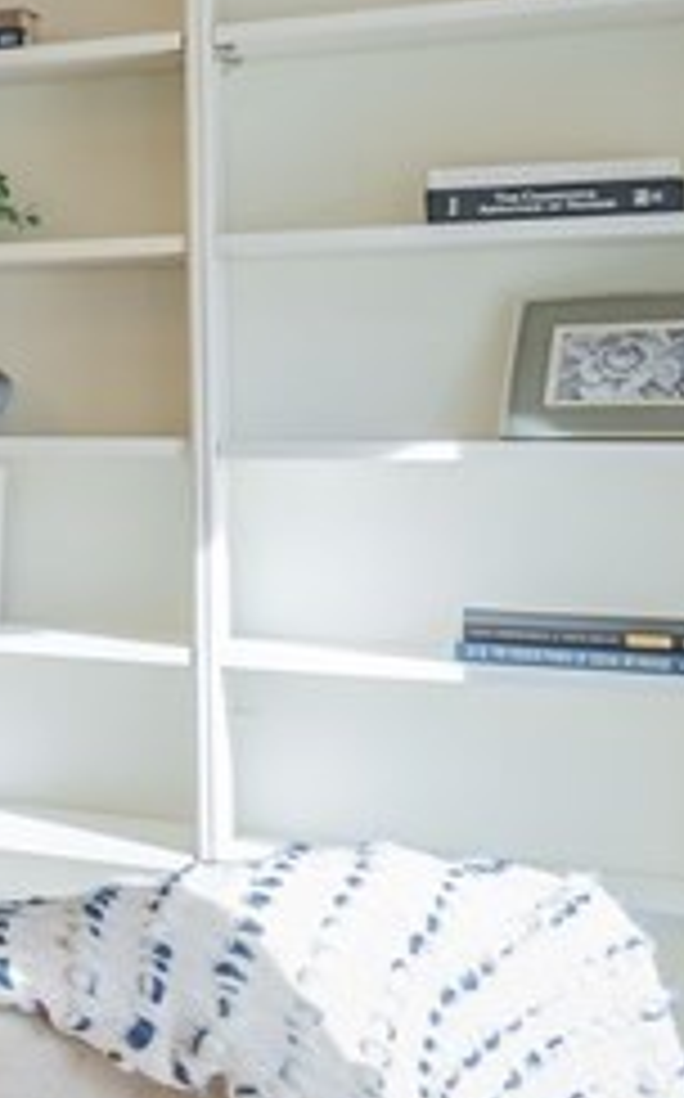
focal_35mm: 60
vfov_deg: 34.0
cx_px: -1444
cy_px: 475
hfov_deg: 11.0
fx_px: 1794
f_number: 8
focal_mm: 14
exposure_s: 1/125
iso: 400
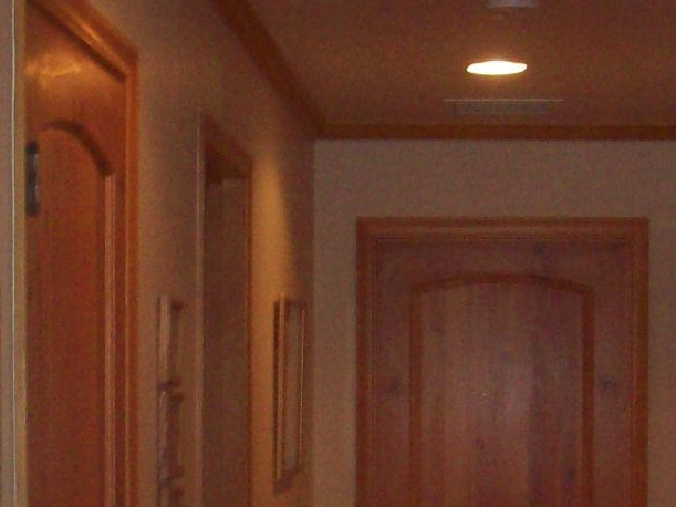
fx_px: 2421
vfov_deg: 11.8
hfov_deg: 15.8
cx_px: 490
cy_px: 488
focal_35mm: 124
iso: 160
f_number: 2.8
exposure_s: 1/45
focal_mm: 6.2
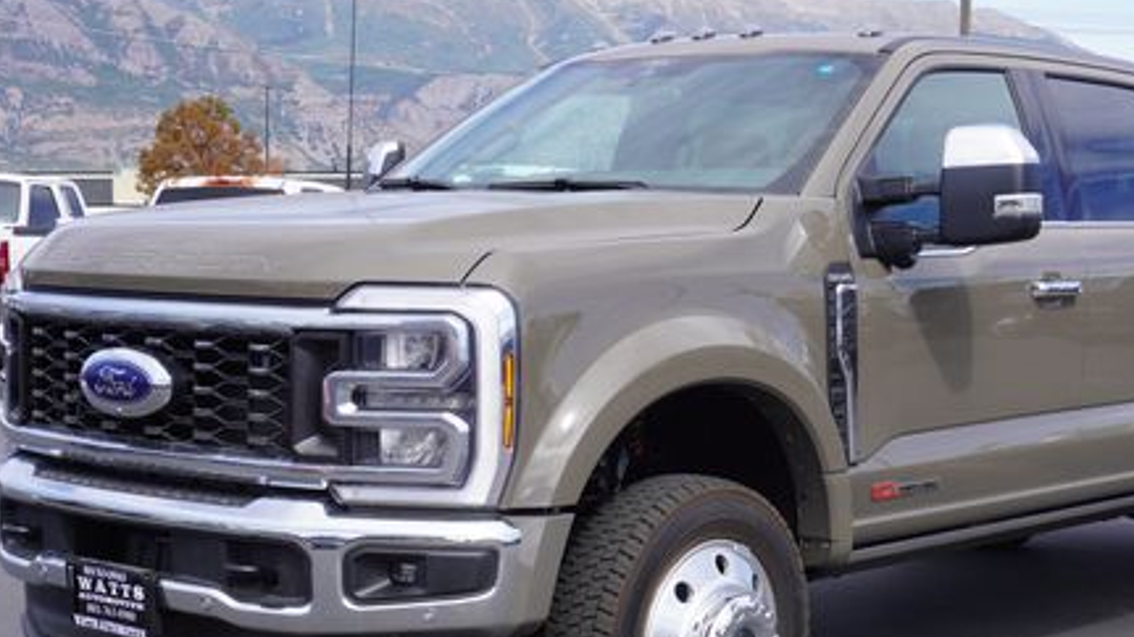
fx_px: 2037
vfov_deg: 17.7
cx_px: 703
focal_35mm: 68
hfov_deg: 31.0
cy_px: 440
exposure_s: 1/100
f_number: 9
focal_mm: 29
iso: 100
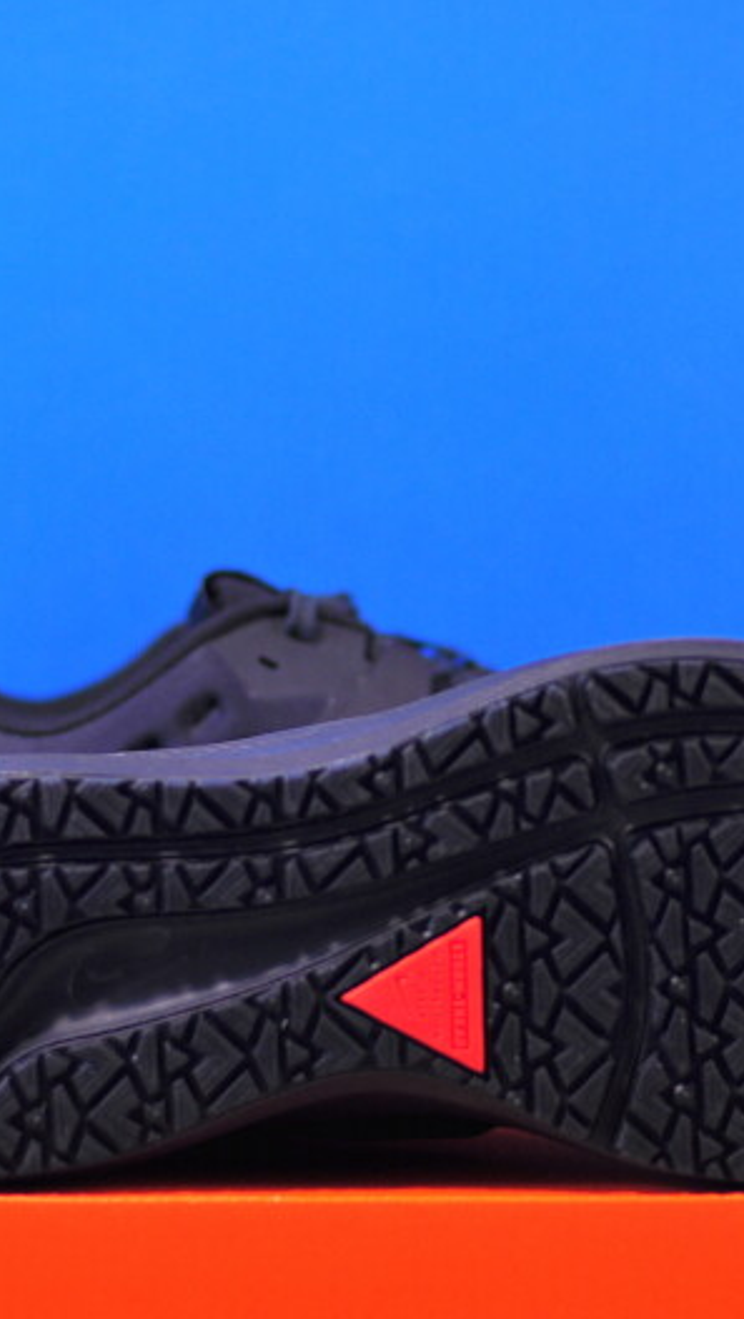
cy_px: 662
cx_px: 428
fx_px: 4168
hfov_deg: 10.2
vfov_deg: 18.0
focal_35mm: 119
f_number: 2
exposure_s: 1/320
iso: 250
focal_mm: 50
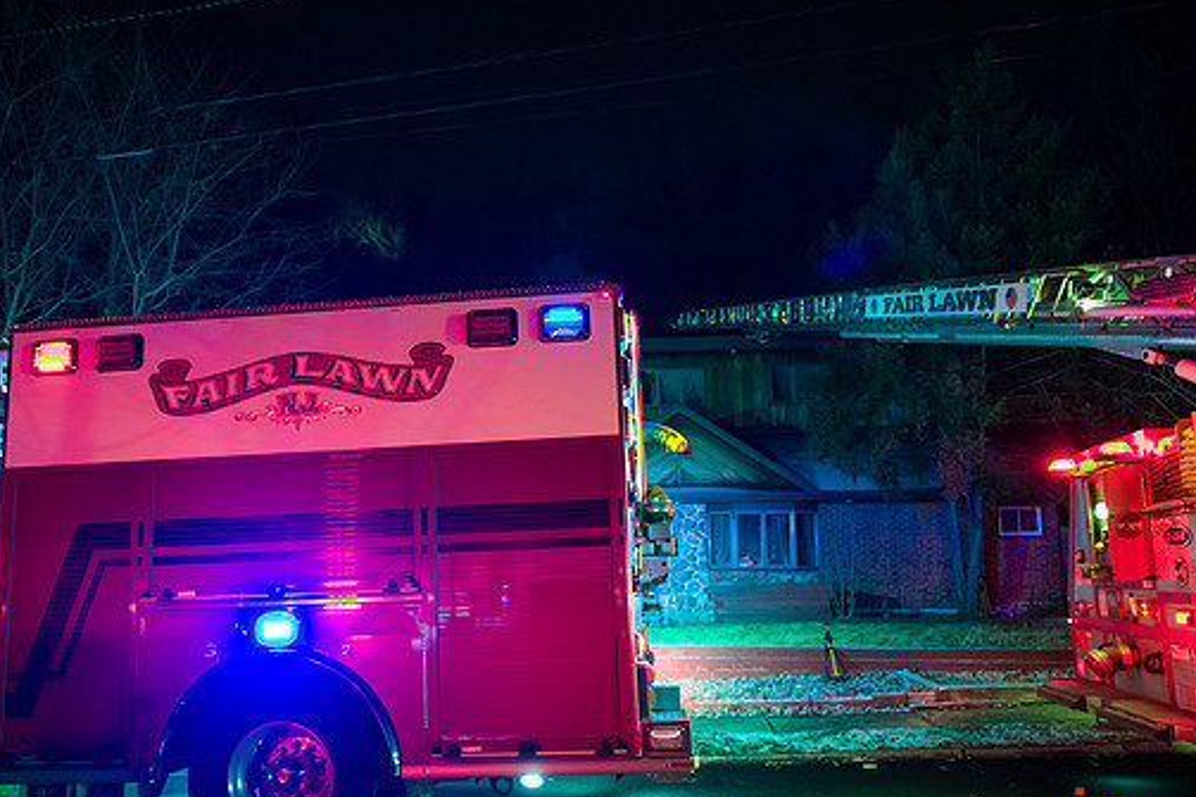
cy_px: 451
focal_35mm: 30
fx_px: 996
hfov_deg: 61.9
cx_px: 554
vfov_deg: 43.5
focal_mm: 26
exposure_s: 1/125
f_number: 3.2
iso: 1600
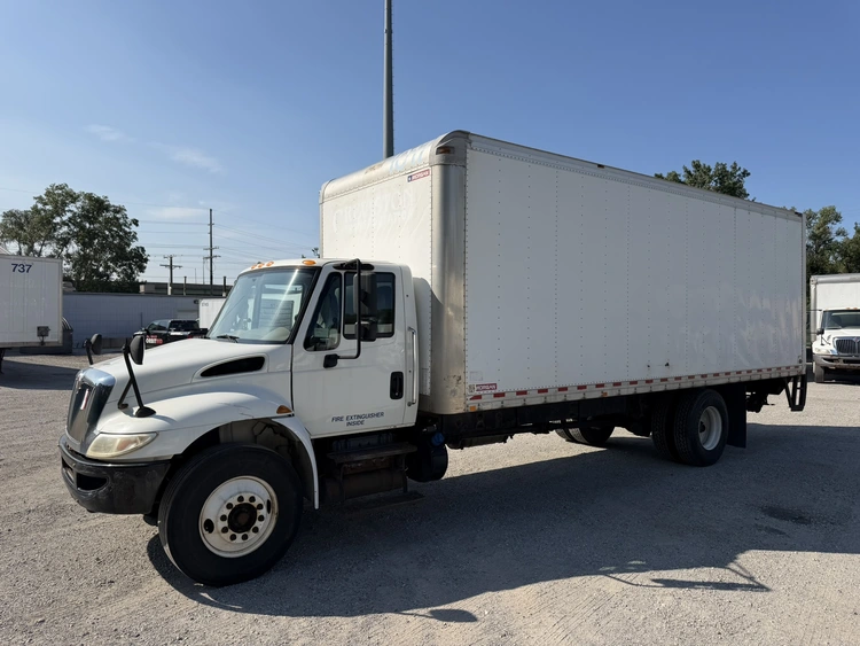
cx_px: 430
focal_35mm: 24
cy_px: 323
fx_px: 596
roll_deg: +0.8
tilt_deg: -1.6
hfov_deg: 71.6
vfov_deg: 56.8
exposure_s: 1/6173
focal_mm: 6.76
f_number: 1.78
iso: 80
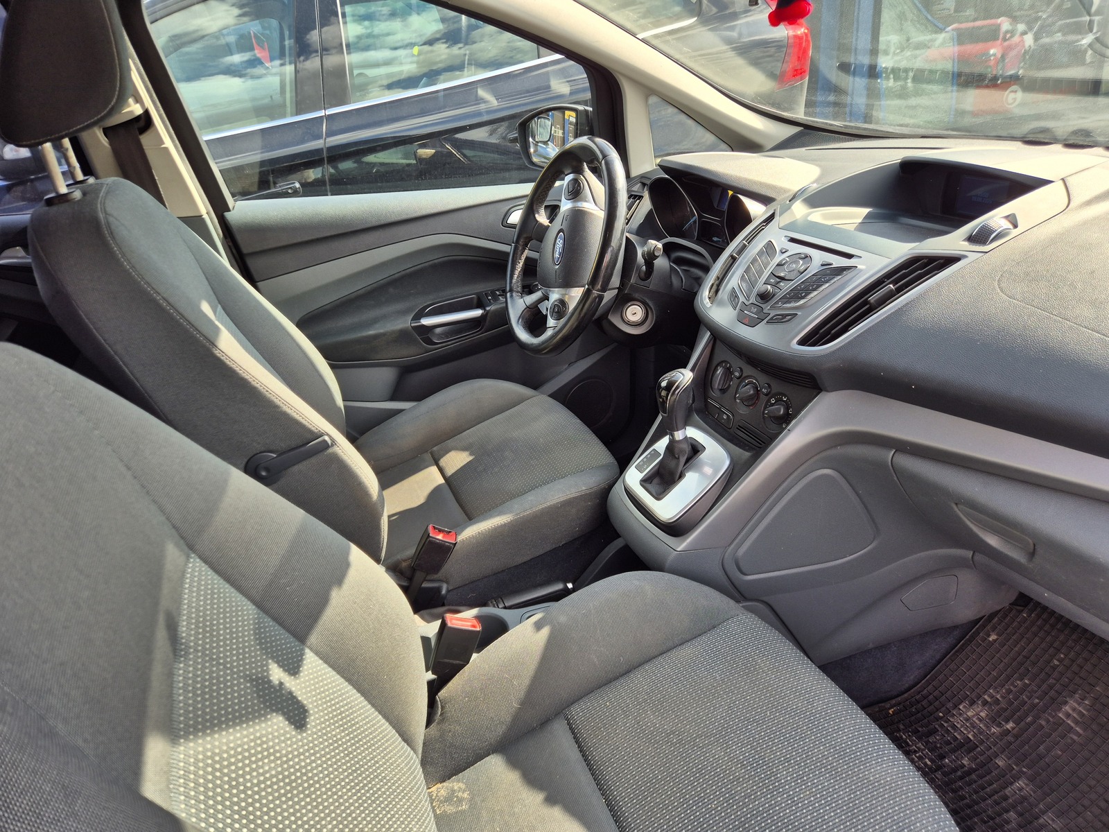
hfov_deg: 73.9
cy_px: 416
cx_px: 554
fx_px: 737
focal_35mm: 23
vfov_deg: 58.9
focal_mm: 5.4
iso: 25
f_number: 1.8
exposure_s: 1/345
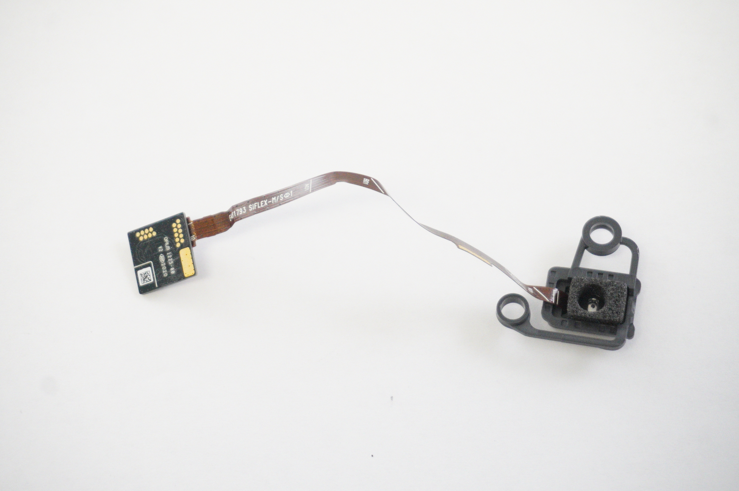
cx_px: 370
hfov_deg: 27.0
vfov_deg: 18.1
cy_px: 246
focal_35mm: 75
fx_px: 1538
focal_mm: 50
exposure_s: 1/250
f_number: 5.6
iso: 6400
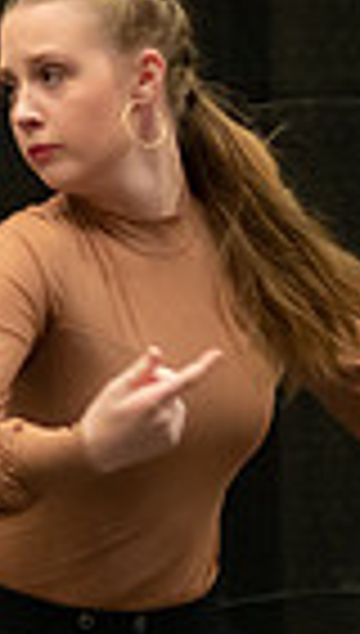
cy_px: 704
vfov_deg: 3.9
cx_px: 220
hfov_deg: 2.2
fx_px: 9205
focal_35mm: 546
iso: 1600
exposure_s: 1/640
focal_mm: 85
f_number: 2
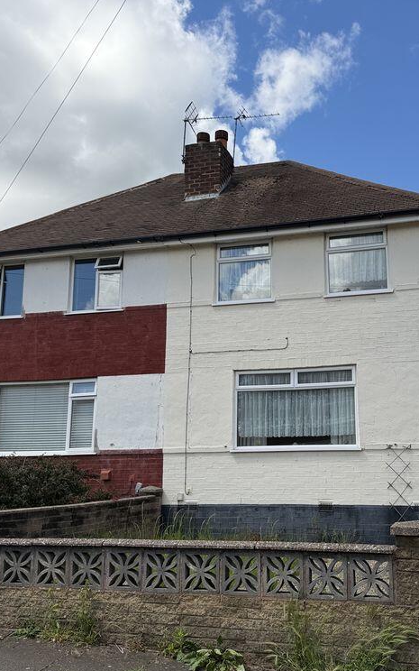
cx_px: 279
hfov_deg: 35.9
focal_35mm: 35
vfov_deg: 55.3
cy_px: 345
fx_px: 639
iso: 80
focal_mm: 6.76
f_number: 1.78
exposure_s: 1/4405
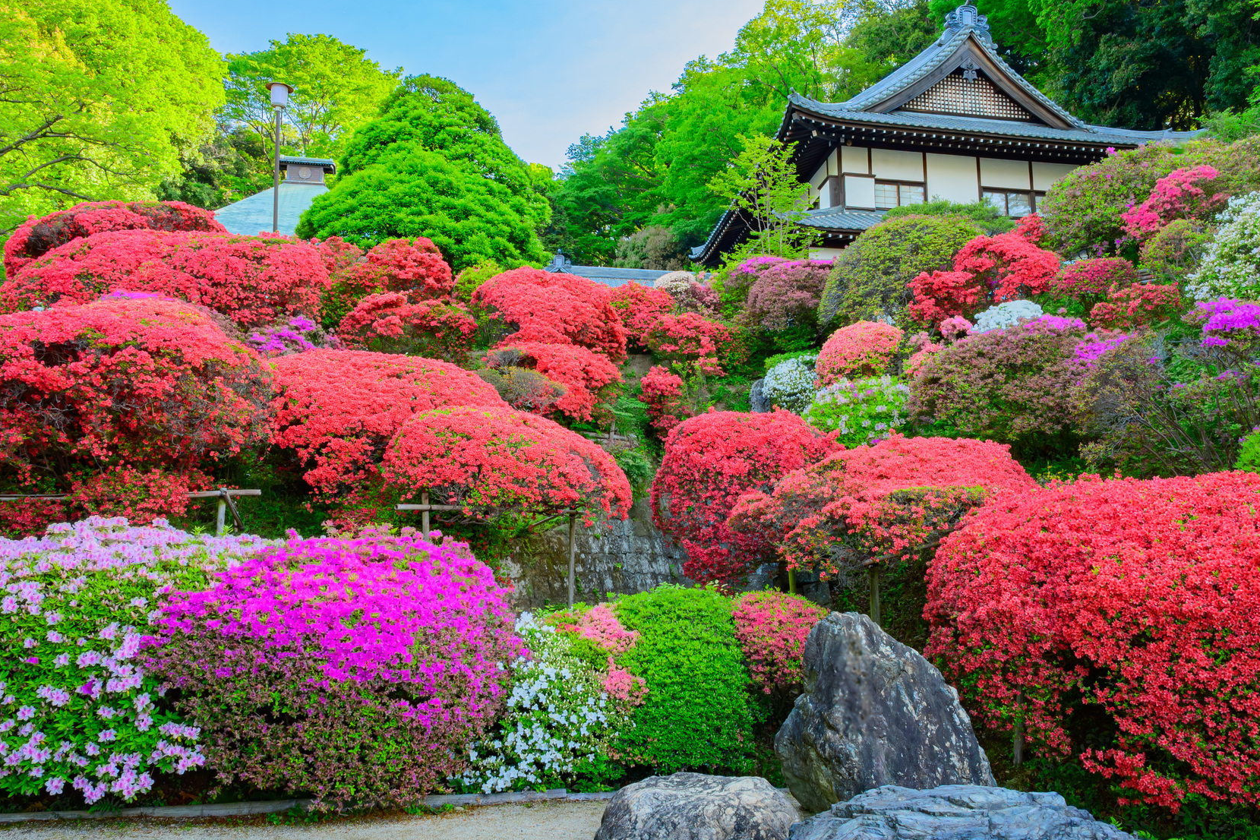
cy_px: 422
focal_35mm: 29
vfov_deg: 45.0
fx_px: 1015
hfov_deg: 63.6
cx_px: 682
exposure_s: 1/50
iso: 800
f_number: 20
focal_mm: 24
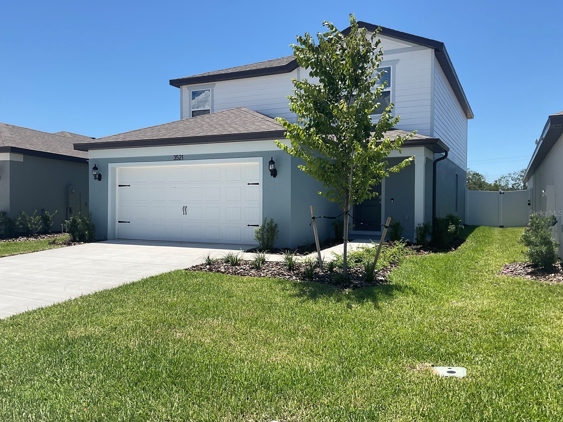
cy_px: 213
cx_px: 273
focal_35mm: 30
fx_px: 488
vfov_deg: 46.8
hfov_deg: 60.0
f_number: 1.8
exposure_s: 1/1912
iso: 16
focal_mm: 3
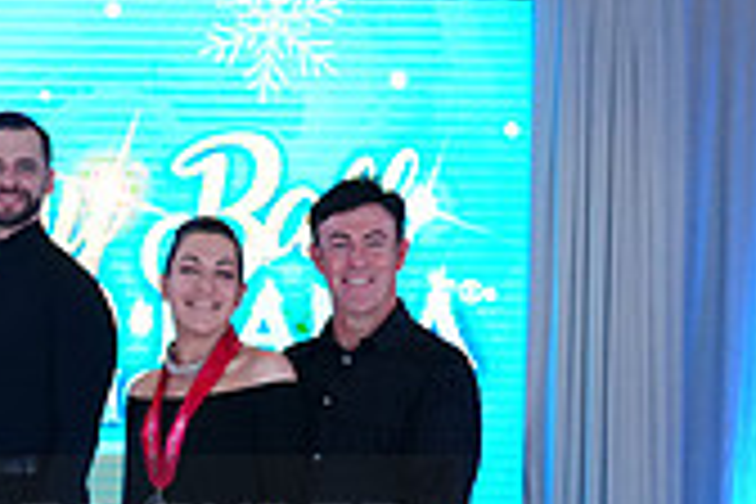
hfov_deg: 18.5
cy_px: 574
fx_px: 2247
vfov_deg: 12.5
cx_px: -27
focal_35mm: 107
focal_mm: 31
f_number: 4
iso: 2000
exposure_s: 1/250
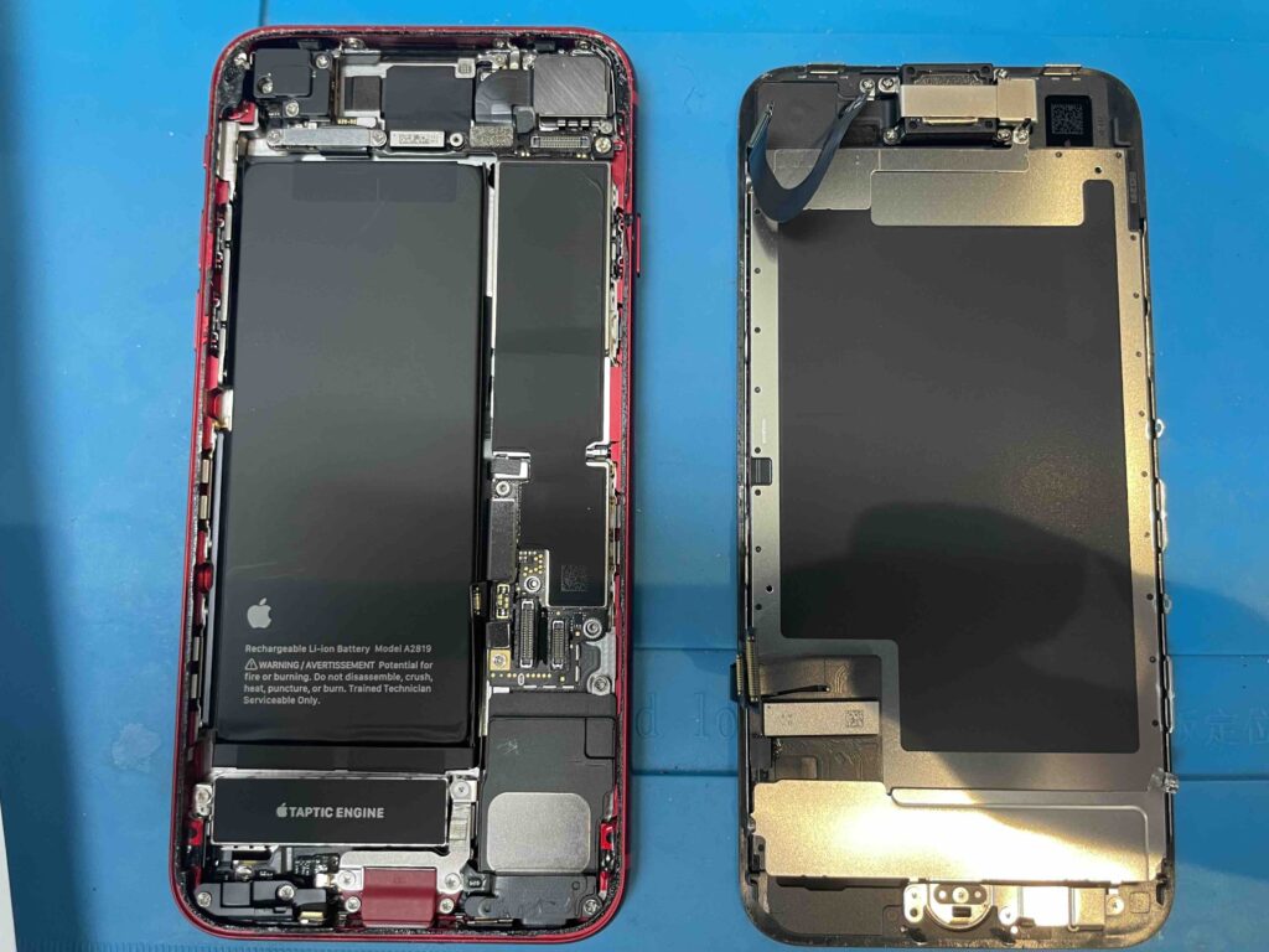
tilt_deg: -85.3
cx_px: 634
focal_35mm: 26
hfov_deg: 67.3
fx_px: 953
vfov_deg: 53.1
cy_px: 476
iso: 125
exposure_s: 1/50
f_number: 1.6
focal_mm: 4.2
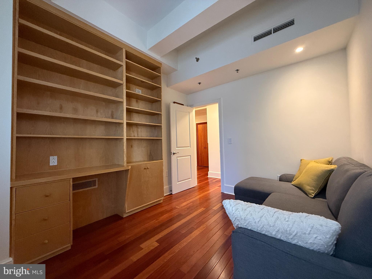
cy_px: 140
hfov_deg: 102.1
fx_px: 150
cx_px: 186
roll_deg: +1.2
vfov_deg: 85.7
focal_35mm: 14
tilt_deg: +1.9
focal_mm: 2.22
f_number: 2.2
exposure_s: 1/60
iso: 500
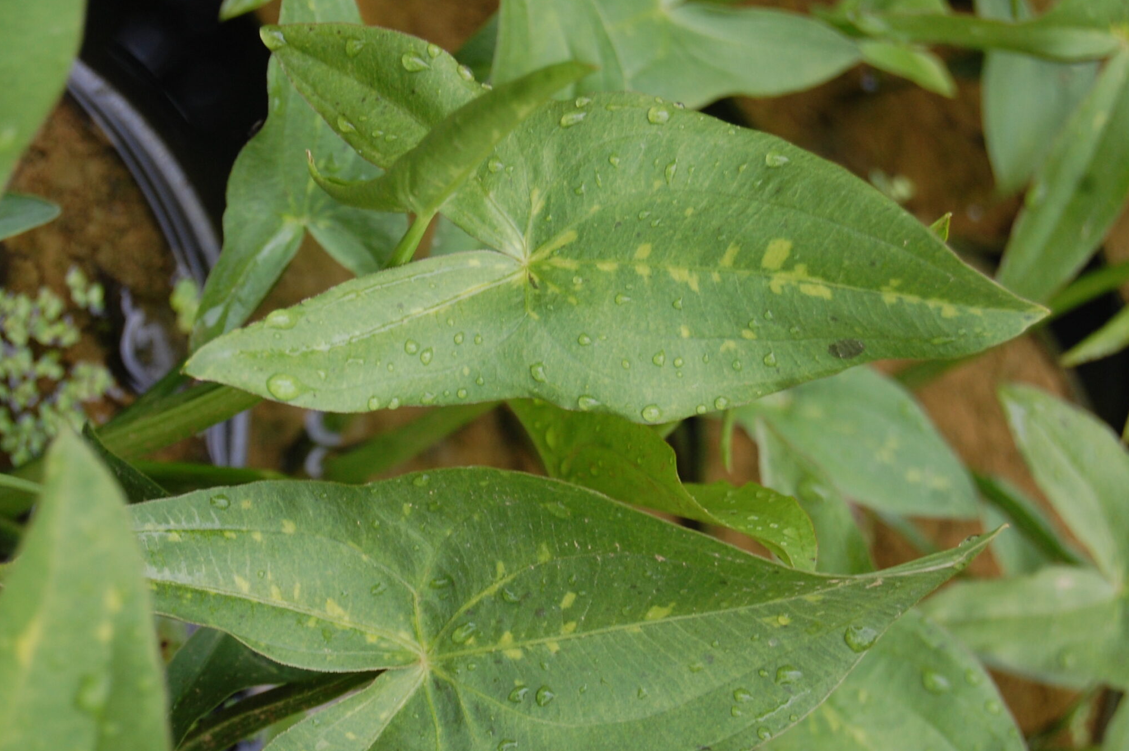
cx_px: 490
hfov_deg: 19.5
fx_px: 3279
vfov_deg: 13.1
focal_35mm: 105
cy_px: 468
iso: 400
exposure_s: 1/100
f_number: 5.6
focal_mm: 55
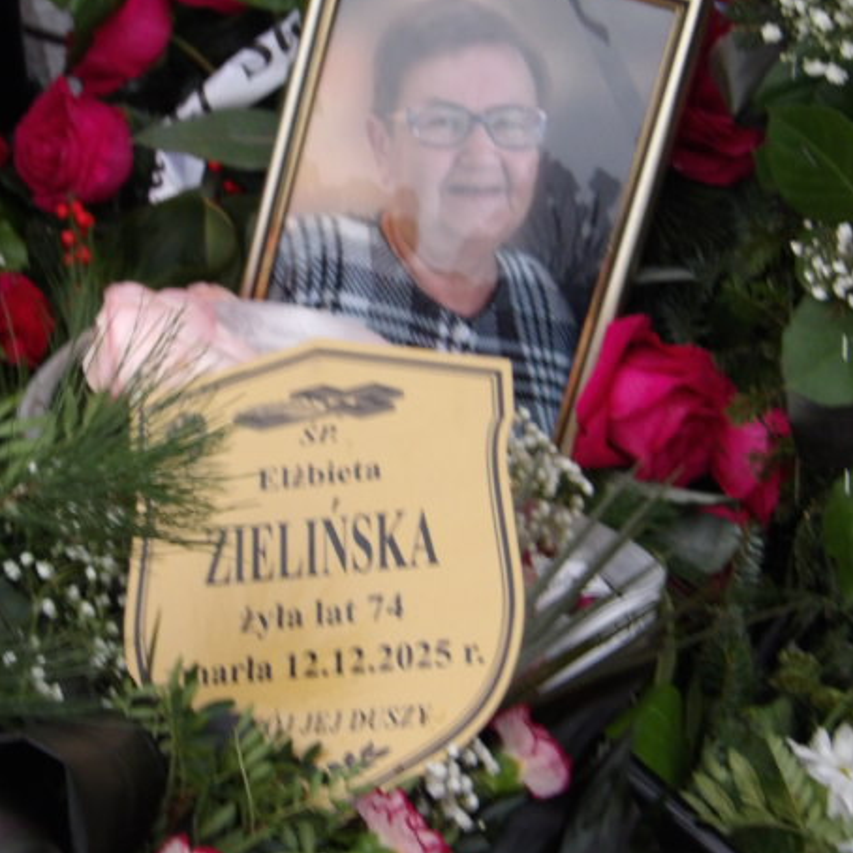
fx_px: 1840
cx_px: 299
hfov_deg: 26.0
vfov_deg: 26.1
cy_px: 423
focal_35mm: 66
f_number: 15
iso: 679
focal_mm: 9.4
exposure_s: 1/60
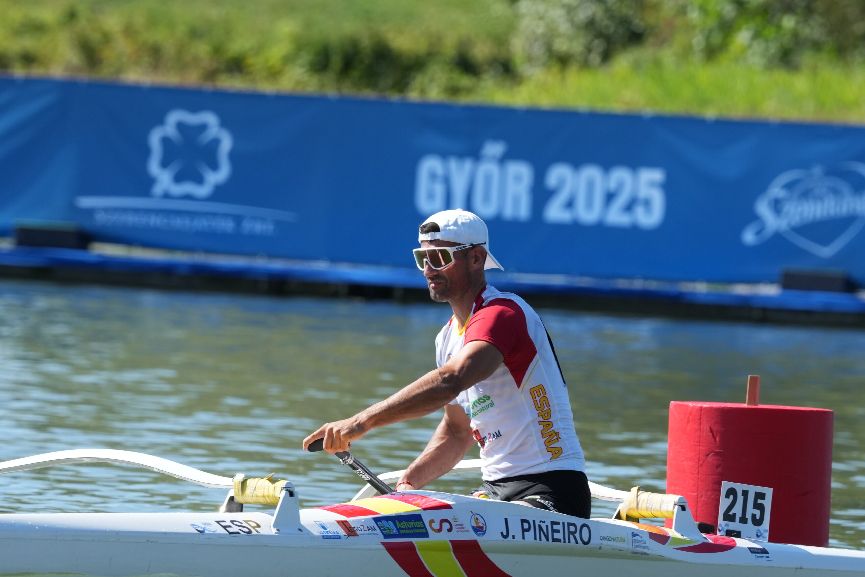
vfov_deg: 1.5
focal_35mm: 900
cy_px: 288
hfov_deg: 2.3
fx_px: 21625
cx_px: 432
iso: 640
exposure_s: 1/500
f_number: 11
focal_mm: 600
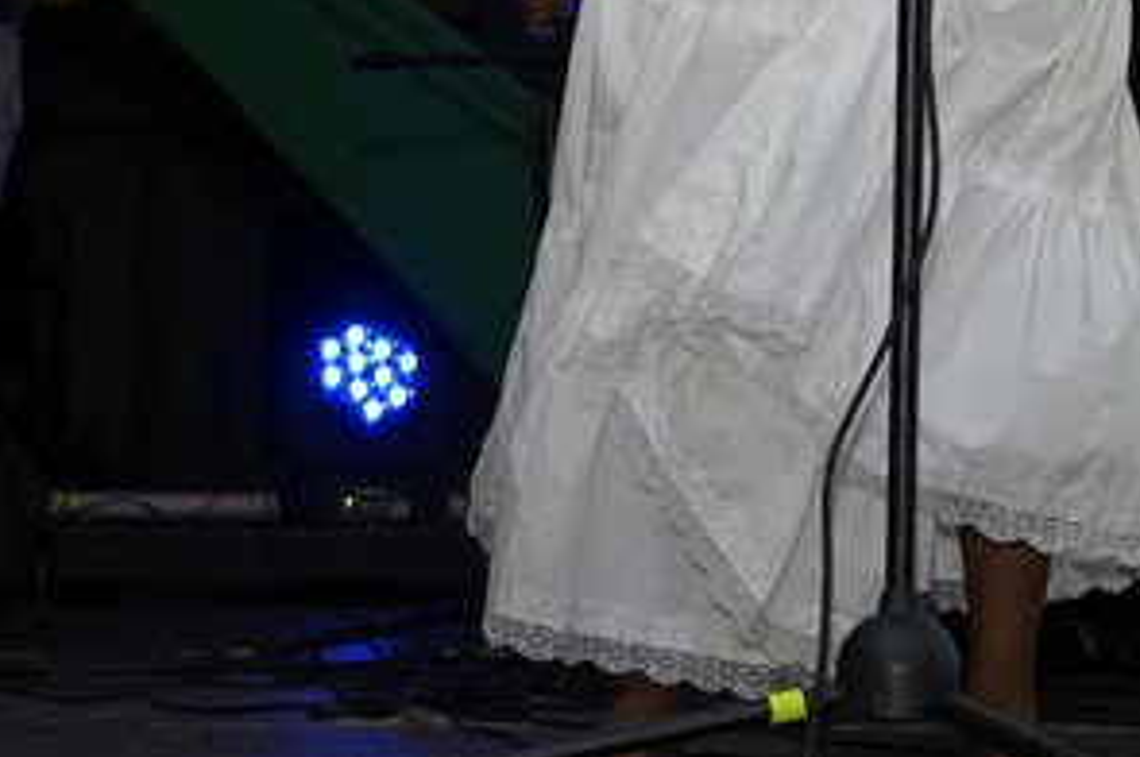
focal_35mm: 190
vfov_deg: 7.1
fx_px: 6010
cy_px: -226
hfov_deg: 10.6
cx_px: 1480
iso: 800
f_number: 5.6
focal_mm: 70
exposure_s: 1/125
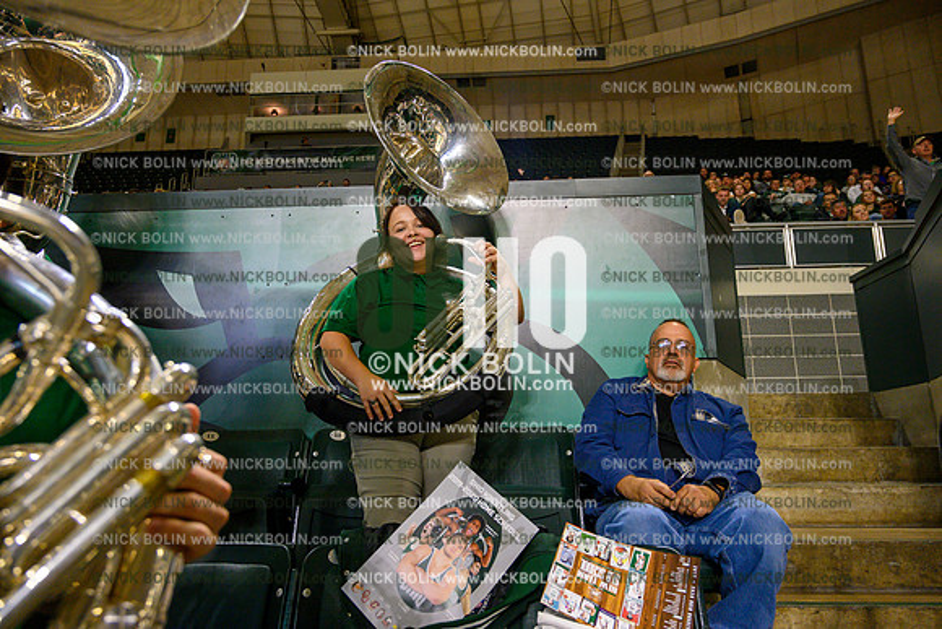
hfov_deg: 73.7
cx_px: 471
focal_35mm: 24
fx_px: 628
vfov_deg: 53.2
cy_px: 314
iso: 3200
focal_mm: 24
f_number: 4.5
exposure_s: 1/200
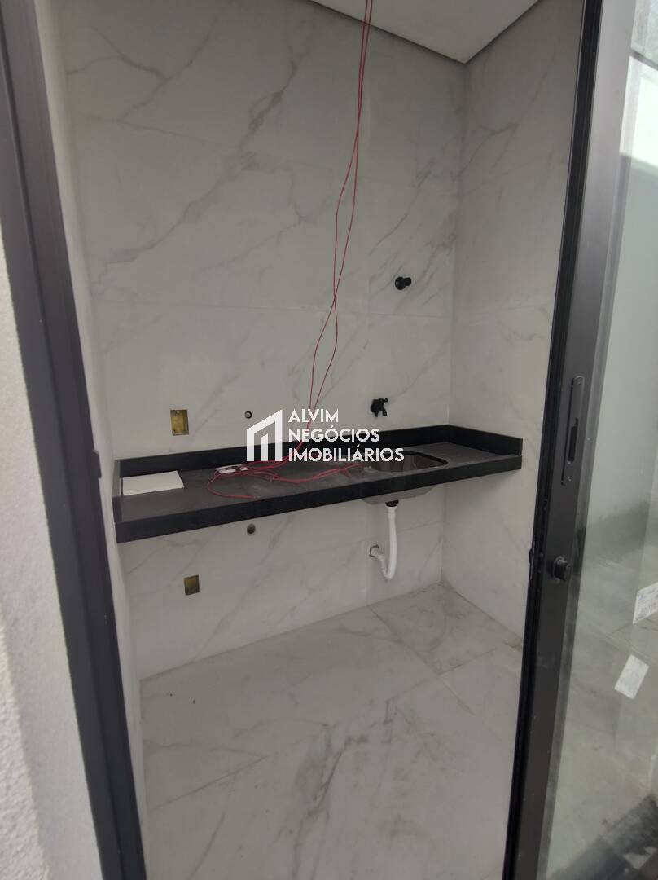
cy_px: 440
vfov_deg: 94.5
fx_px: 406
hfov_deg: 78.0
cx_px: 329
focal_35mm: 16
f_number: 2.2
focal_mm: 2.35
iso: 132
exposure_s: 1/120
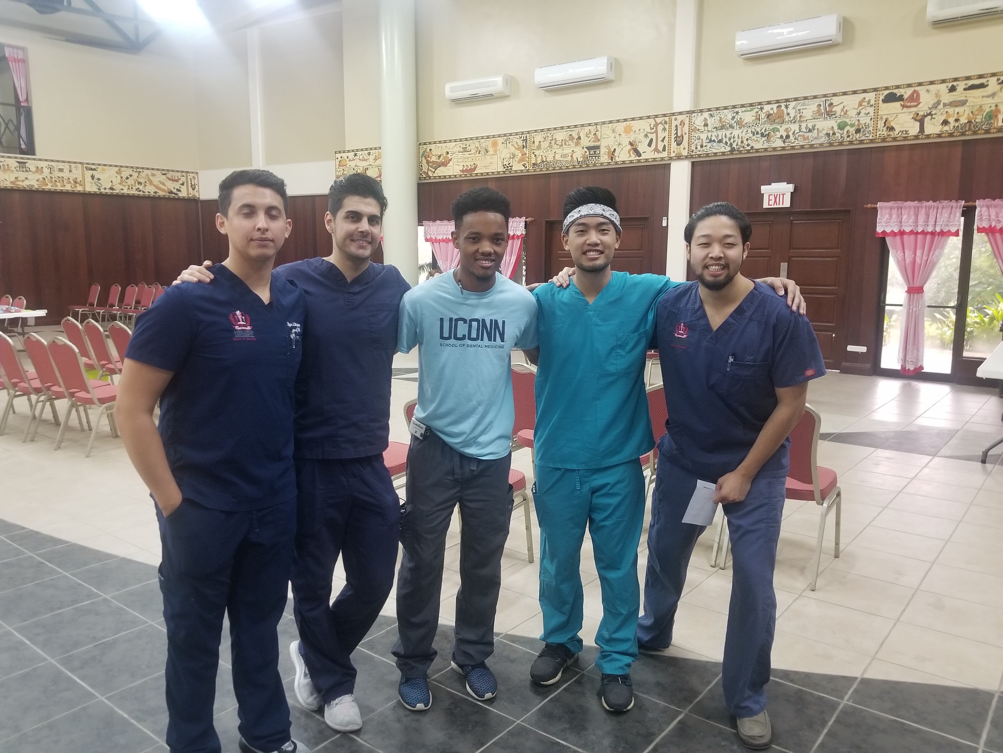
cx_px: 502
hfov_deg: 67.3
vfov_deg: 53.1
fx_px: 753
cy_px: 376
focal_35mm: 26
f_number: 1.7
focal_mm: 4.25
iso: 250
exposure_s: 1/12
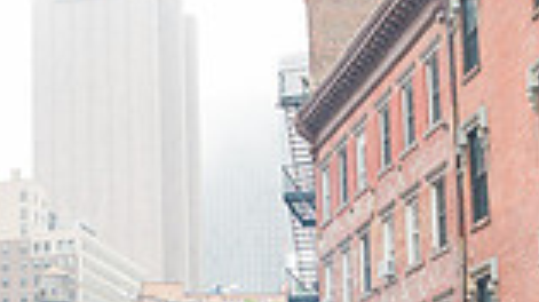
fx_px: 1328
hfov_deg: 22.3
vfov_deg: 12.8
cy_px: 309
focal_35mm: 93
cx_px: 31
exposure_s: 1/400
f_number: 3.2
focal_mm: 24
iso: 320
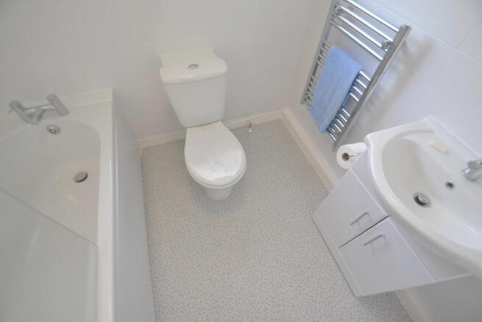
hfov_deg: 100.4
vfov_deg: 77.4
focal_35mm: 15
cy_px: 161
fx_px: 201
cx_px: 241
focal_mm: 10
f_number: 3.5
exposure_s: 1/60
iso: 560
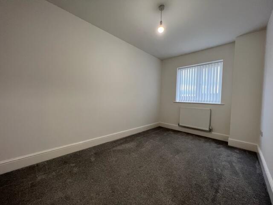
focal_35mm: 13
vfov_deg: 89.9
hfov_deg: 106.2
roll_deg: -2.2
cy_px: 102
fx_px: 103
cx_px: 136
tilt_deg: -2.0
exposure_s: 1/100
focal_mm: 1.57
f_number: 1.8
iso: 125
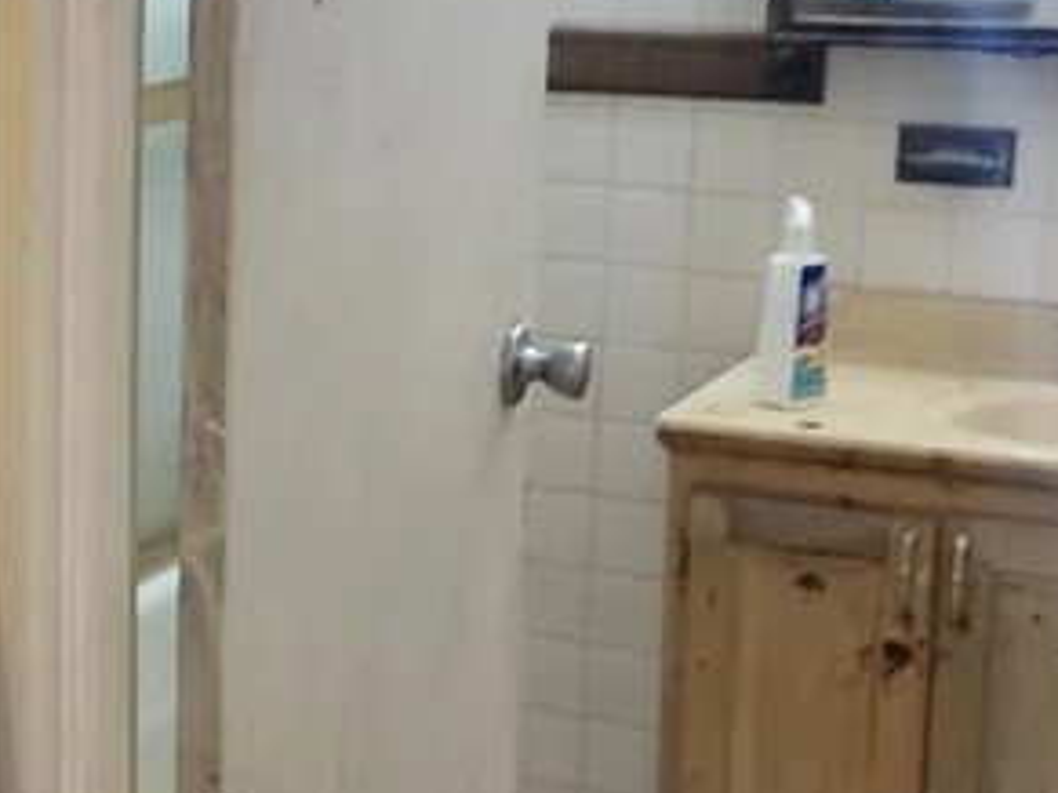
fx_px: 2475
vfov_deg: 18.2
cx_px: -65
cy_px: 353
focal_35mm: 81
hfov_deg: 22.9
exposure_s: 1/120
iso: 400
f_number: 1.8
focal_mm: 6.4
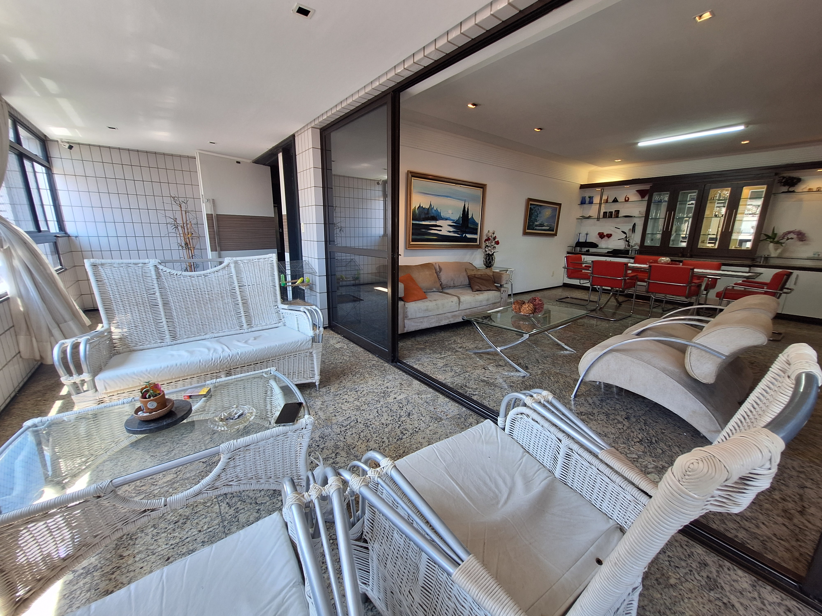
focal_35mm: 13
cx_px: 411
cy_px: 308
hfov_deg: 106.2
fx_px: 309
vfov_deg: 89.9
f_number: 2.2
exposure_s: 1/40
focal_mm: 1.74
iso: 50
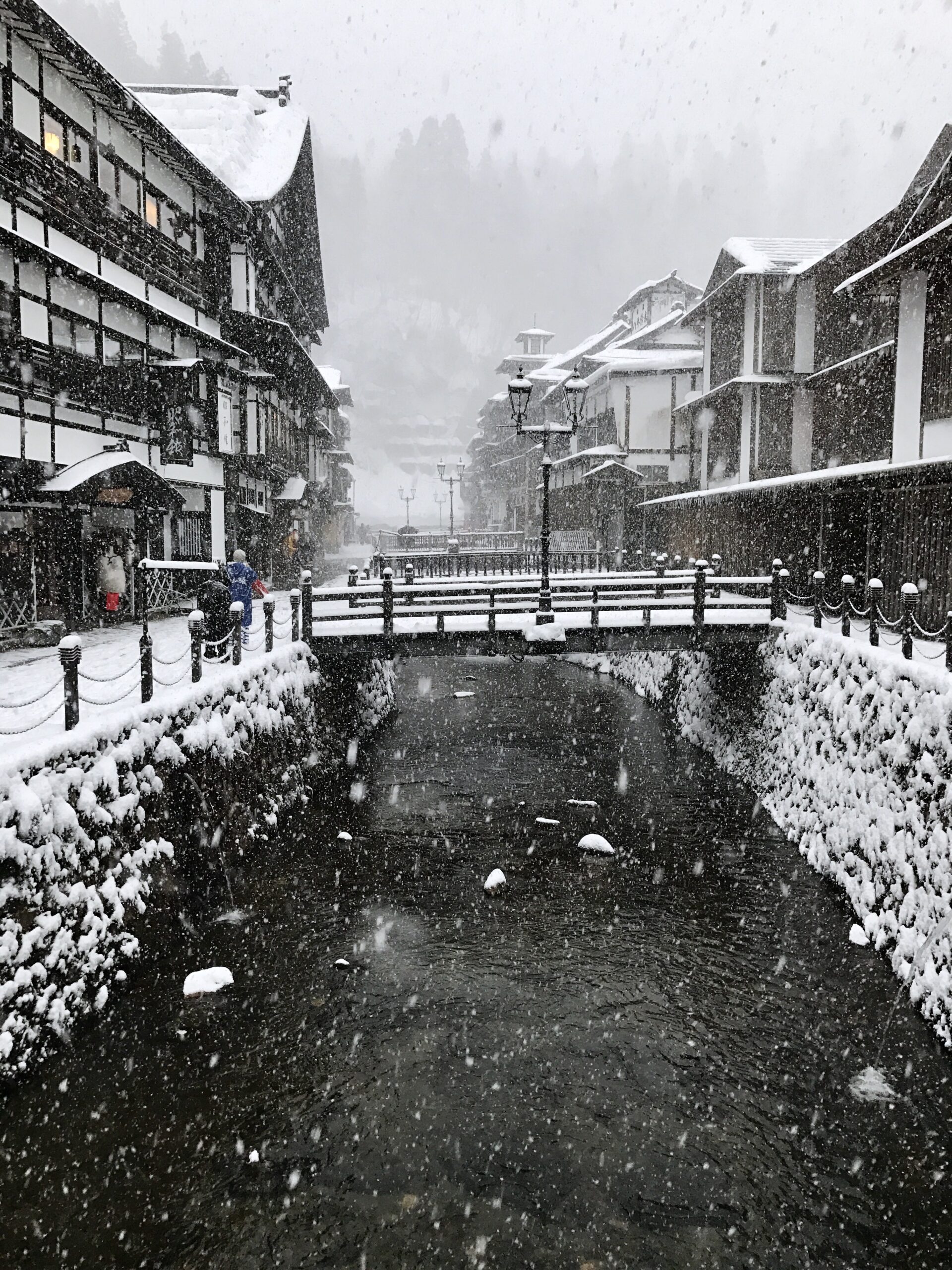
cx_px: 476
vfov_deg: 63.4
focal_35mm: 28
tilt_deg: -4.6
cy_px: 635
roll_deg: +0.0
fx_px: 1027
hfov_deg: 49.7
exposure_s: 1/40
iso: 25
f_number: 1.8
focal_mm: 3.99
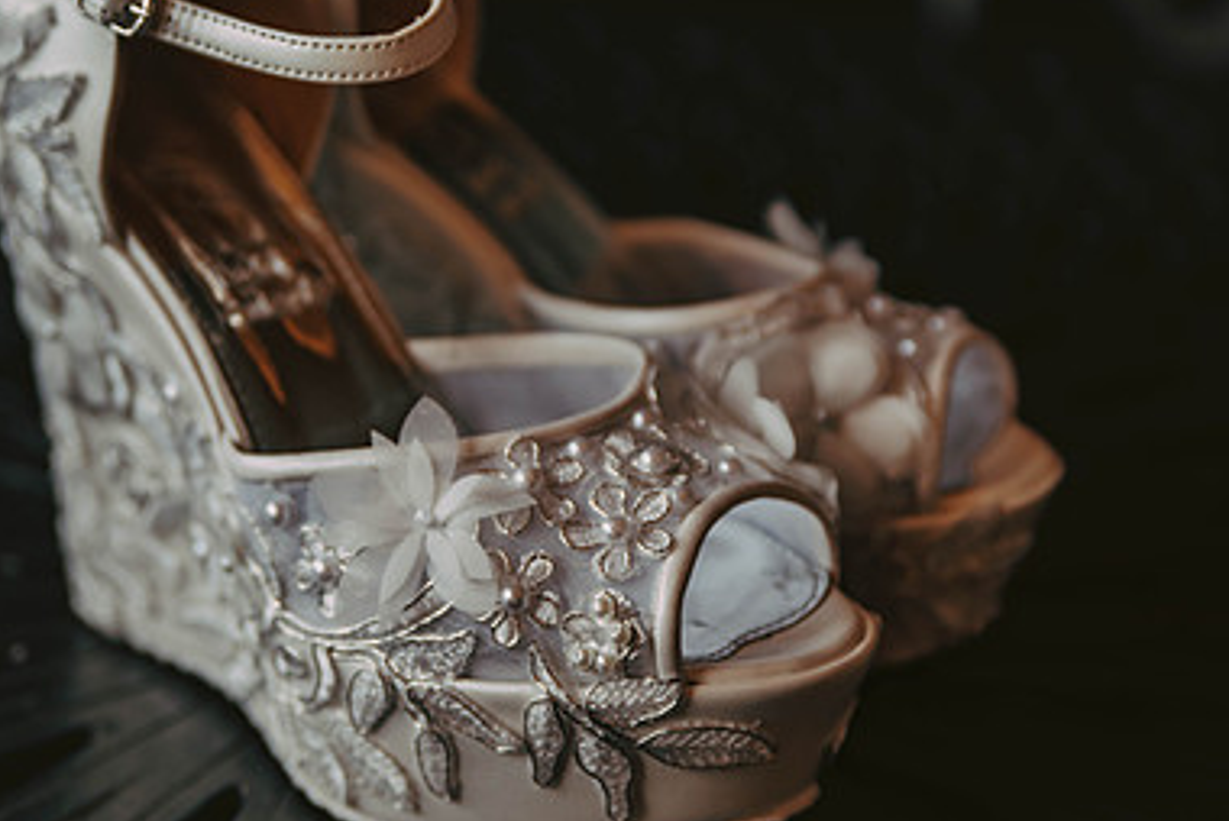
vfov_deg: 13.7
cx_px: 717
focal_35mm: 100
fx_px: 3416
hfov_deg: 20.4
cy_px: 345
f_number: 2.8
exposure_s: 1/125
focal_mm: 62
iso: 200
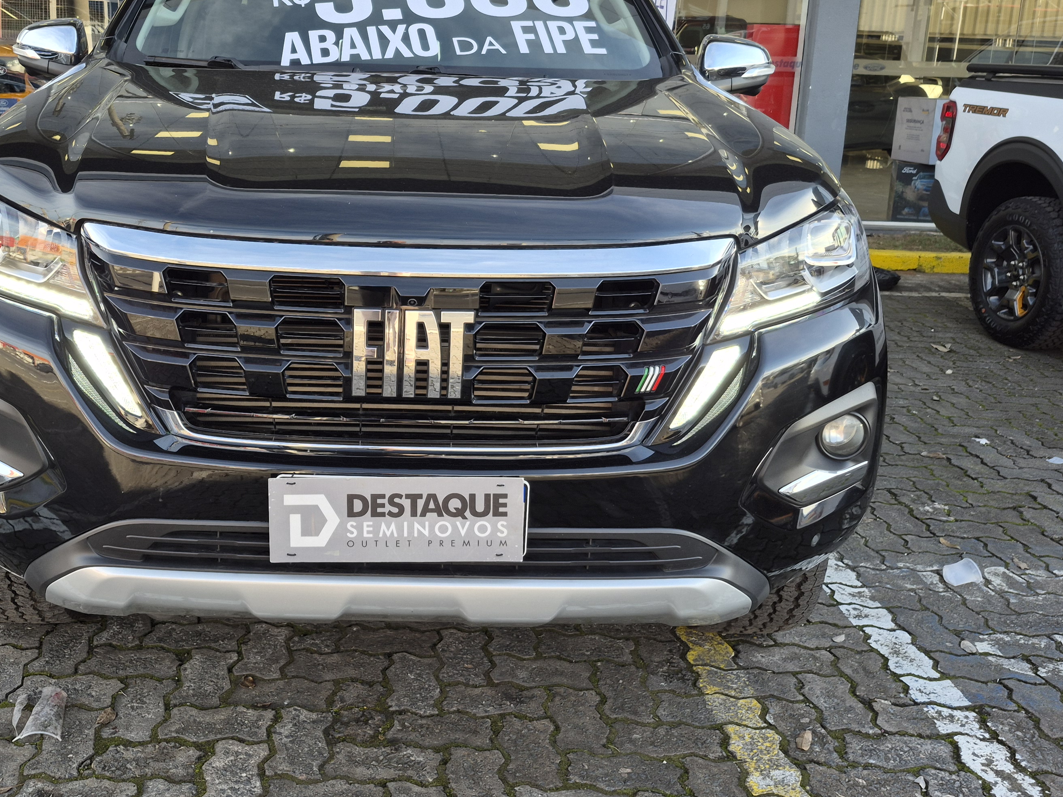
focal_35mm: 35
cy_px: 256
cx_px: 369
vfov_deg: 40.1
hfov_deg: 51.8
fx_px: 1075
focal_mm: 5.4
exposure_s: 1/259
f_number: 1.8
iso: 25
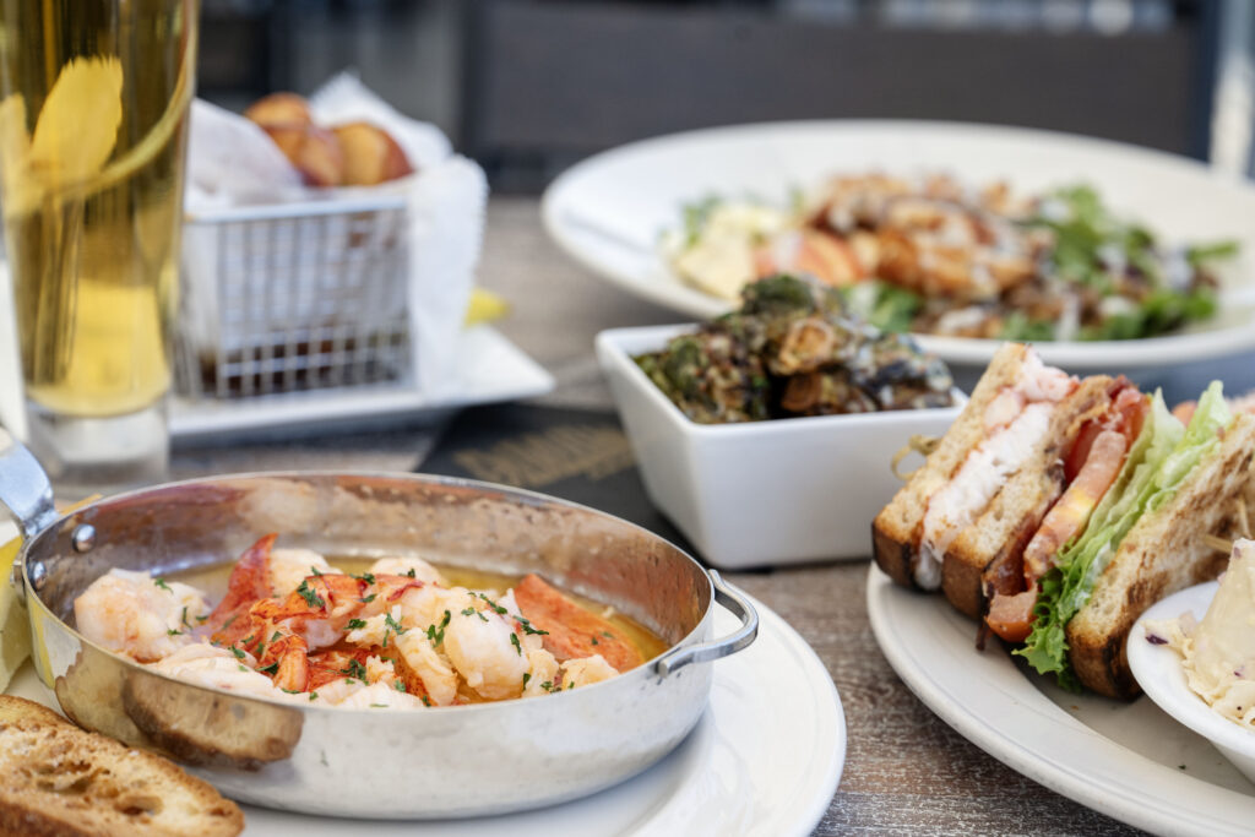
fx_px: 2336
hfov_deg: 30.1
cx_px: 628
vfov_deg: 20.3
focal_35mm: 67
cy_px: 418
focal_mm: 67
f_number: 5.6
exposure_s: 1/320
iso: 400
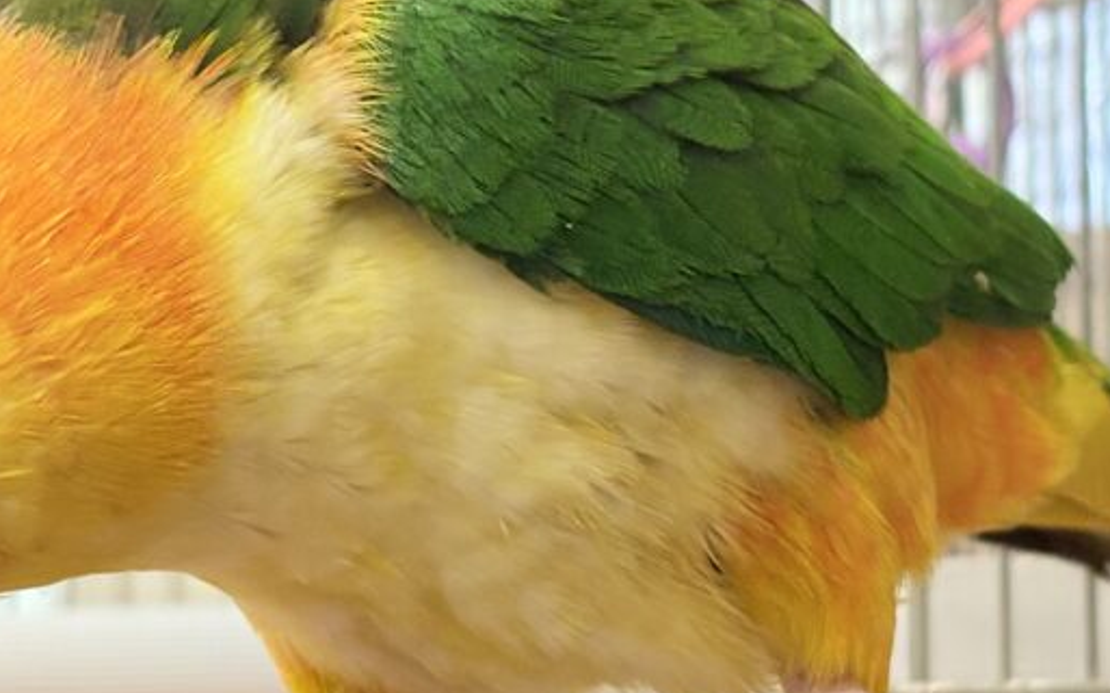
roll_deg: +1.6
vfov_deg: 10.1
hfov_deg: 16.2
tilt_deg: +4.3
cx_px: 552
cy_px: 227
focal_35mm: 129
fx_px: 3900
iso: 125
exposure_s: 1/100
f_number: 1.6
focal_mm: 5.96
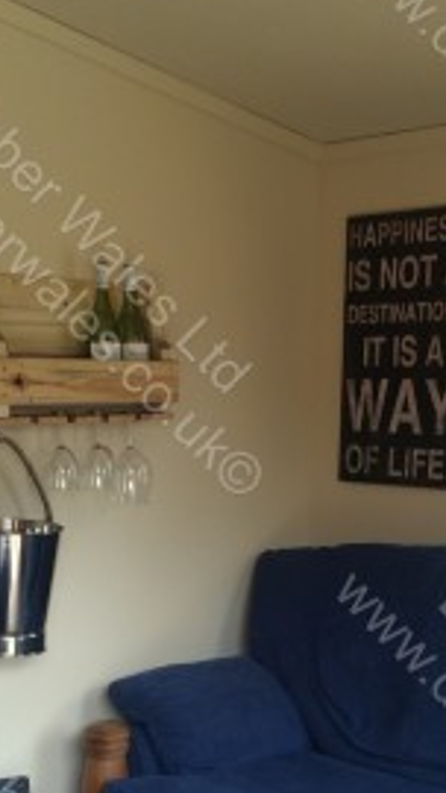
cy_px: 614
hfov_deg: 20.1
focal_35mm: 60
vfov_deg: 34.0
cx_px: 238
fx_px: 1261
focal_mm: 4.15
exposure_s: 1/120
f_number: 2.2
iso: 40
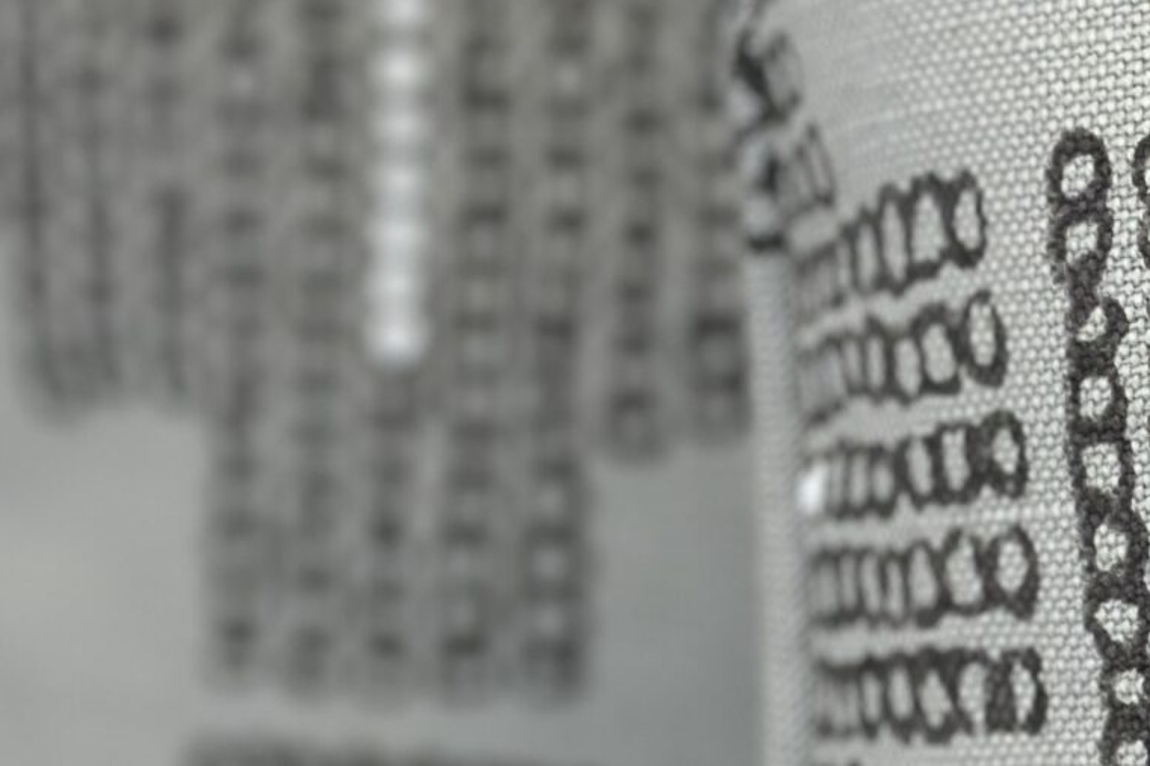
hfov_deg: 12.2
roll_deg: +0.2
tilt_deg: -20.5
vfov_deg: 8.2
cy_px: 335
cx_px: 807
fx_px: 5365
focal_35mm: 168
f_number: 1.78
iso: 80
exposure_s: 1/149
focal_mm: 6.86
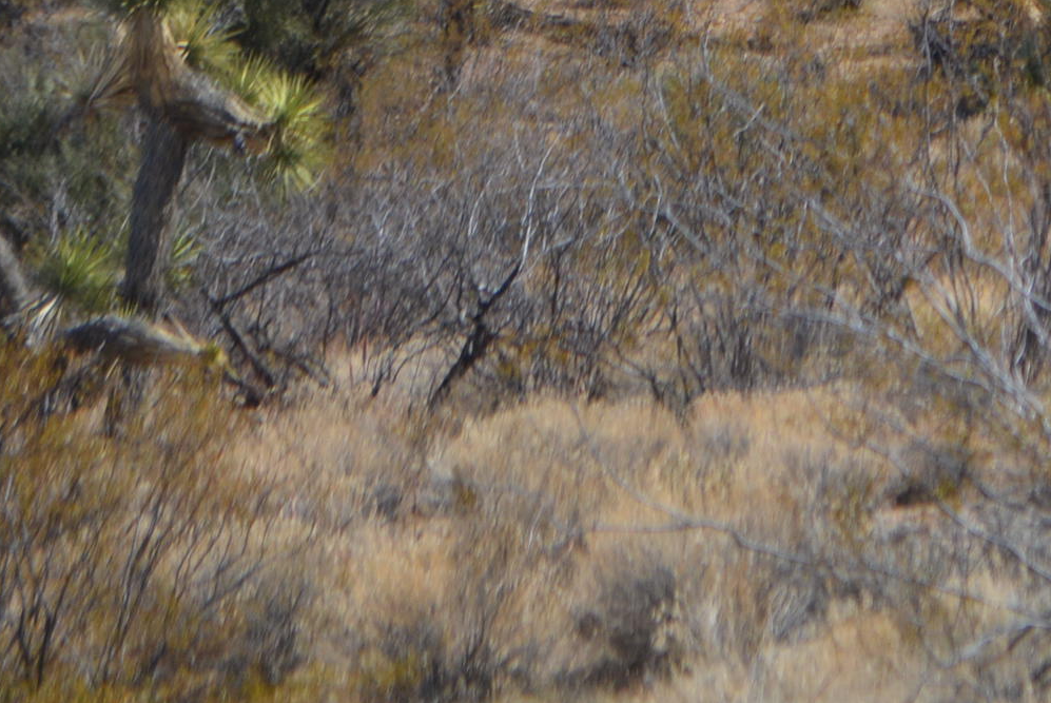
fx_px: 7233
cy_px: -138
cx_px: 1346
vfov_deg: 5.5
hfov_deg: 8.2
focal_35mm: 248
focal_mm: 55
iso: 400
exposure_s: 1/1600
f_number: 6.3
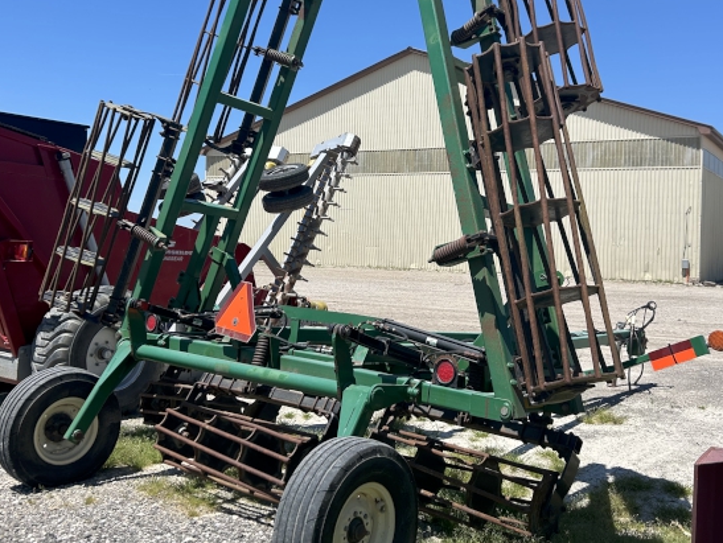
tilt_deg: +1.7
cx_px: 371
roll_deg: -1.1
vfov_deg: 37.7
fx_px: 794
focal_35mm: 38
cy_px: 226
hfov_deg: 48.9
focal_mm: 5.7
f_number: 1.5
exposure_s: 1/4444
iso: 50
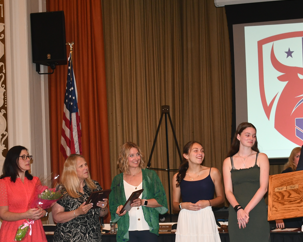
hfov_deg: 21.8
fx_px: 780
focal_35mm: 87
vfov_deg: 17.6
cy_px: 177
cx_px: 226
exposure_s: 1/60
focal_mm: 34
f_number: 5
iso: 800
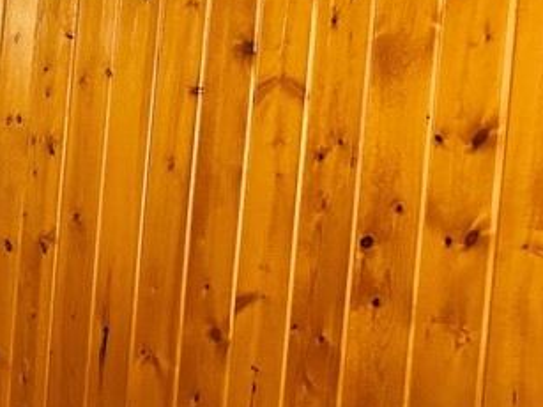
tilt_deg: -3.0
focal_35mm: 80
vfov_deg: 18.4
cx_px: -301
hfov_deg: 20.4
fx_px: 1254
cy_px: 230
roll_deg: -4.0
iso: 800
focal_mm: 6.86
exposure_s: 1/60
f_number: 1.78
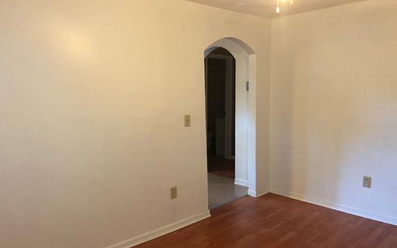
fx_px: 335
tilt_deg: -9.3
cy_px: 149
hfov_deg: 61.2
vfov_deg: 40.4
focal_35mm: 31
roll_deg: +0.5
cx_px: 198
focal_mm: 3.99
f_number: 1.8
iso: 100
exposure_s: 1/11
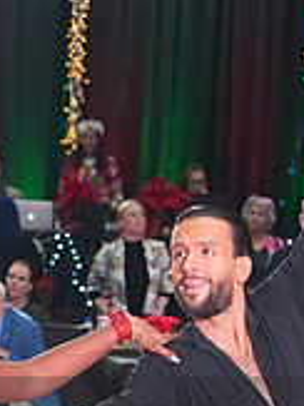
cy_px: 461
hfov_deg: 6.1
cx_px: 176
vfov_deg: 8.1
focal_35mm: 243
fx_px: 2849
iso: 3200
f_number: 5.6
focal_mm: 71
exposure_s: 1/200
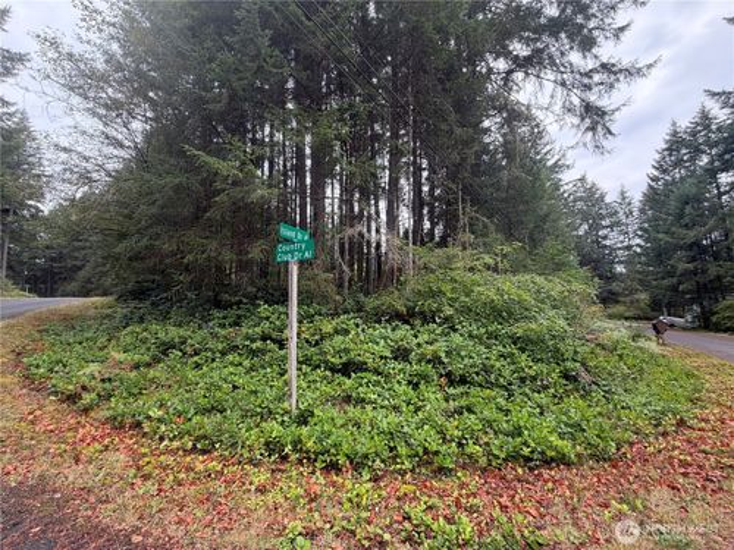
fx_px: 297
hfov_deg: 102.1
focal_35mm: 14
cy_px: 275
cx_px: 367
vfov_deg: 85.7
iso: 50
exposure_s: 1/172
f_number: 2.2
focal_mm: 2.22
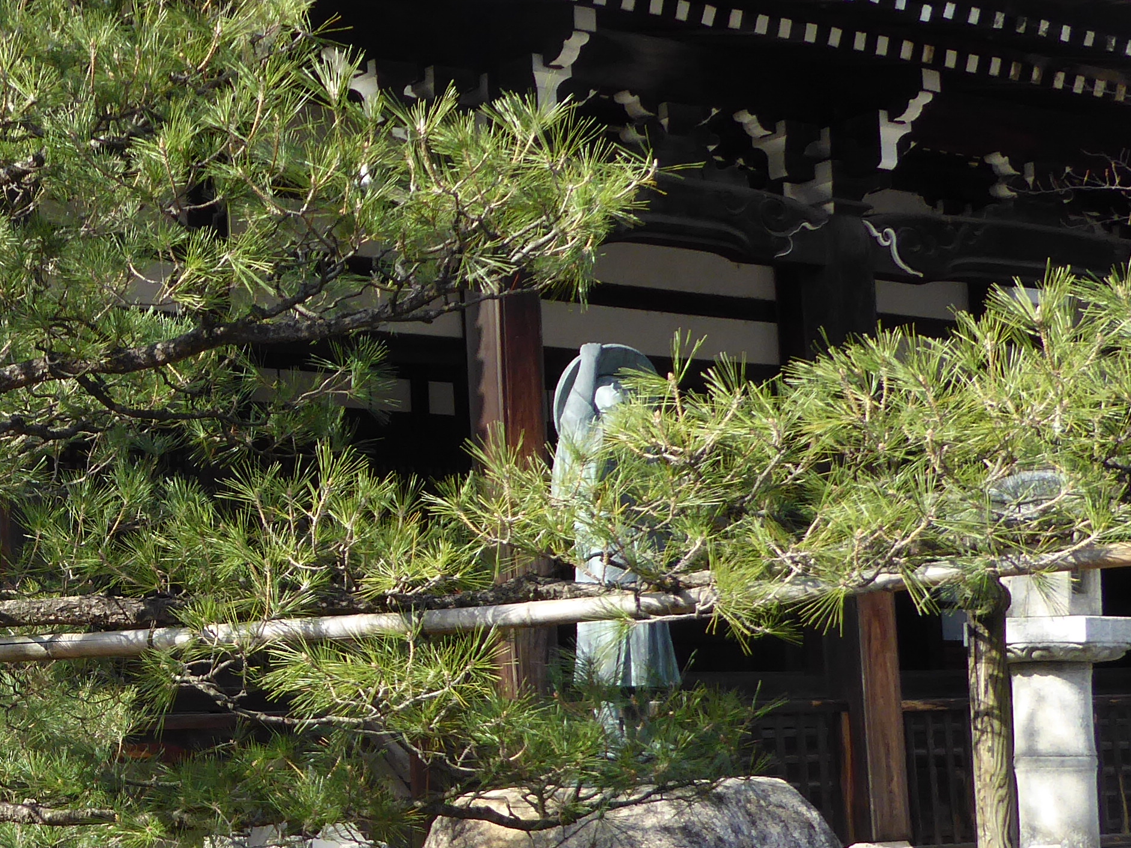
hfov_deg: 28.3
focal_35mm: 65
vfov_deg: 22.5
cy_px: 590
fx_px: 2124
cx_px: 53
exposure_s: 1/320
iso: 100
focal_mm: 4.3
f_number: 3.3
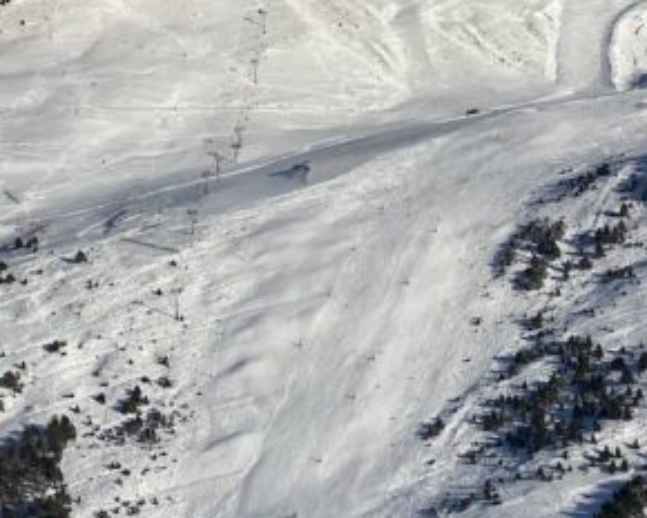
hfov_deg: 13.7
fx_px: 2681
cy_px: 415
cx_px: 223
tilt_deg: -7.0
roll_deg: +2.2
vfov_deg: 11.0
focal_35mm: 140
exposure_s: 1/3425
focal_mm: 6
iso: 20
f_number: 2
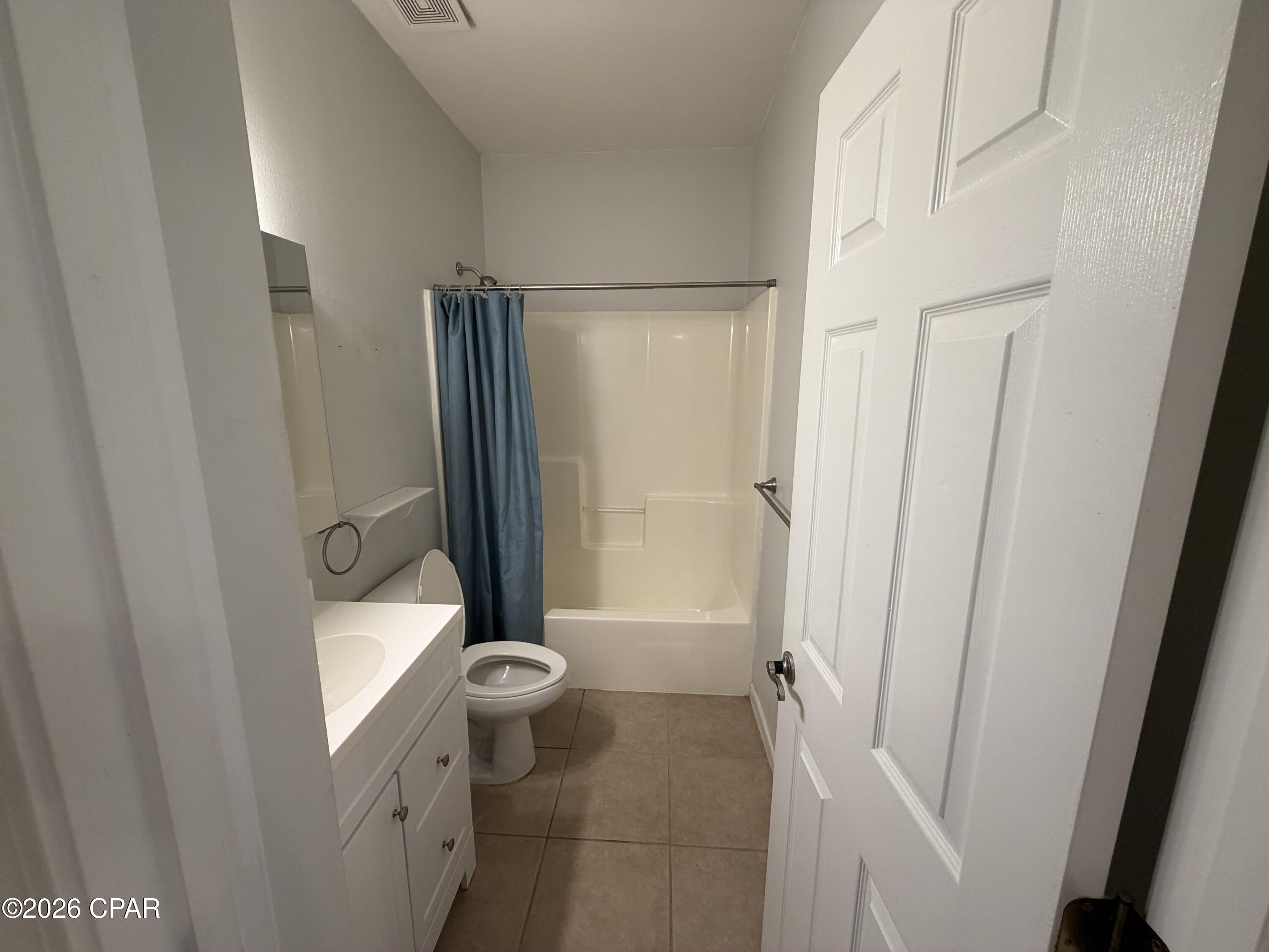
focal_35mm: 14
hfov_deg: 102.1
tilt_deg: -10.9
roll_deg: -0.5
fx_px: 513
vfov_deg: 85.7
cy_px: 476
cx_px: 634
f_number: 2.2
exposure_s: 1/60
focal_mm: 2.22
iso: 160
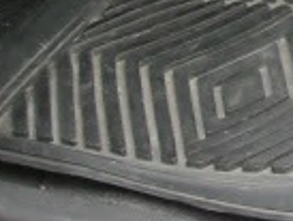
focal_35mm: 261
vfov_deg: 5.2
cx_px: 755
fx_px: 2211
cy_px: -601
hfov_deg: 7.1
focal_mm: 5.7
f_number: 2.8
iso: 295
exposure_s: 1/176
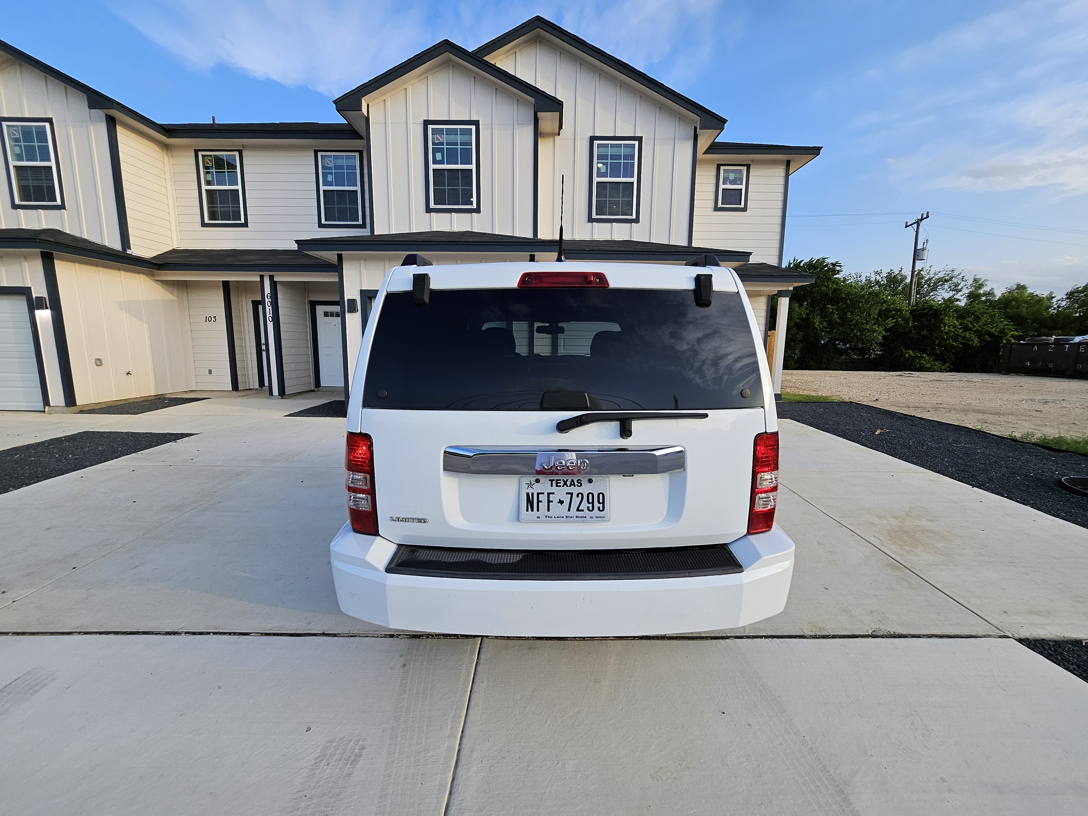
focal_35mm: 13
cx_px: 544
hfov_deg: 106.2
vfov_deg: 89.9
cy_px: 408
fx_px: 409
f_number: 2.2
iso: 32
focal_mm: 1.7
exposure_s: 1/294
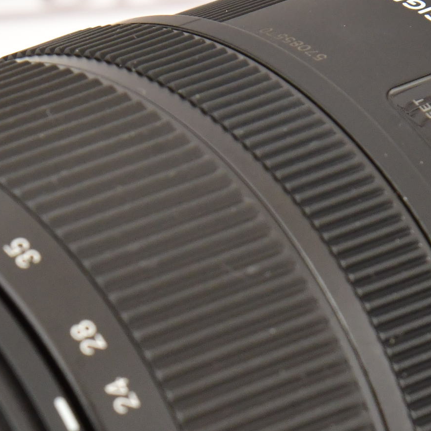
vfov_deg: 3.6
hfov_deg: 3.7
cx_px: 214
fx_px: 6762
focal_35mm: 480
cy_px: 508
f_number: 11
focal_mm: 120
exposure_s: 1/160
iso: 1000
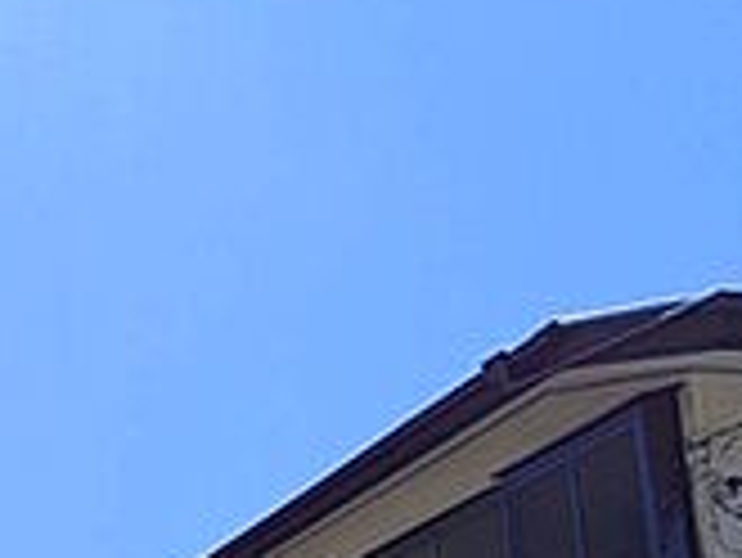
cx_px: -396
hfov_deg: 26.2
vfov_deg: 22.5
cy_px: 873
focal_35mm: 51
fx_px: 1094
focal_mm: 1.83
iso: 50
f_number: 2.2
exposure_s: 1/1887
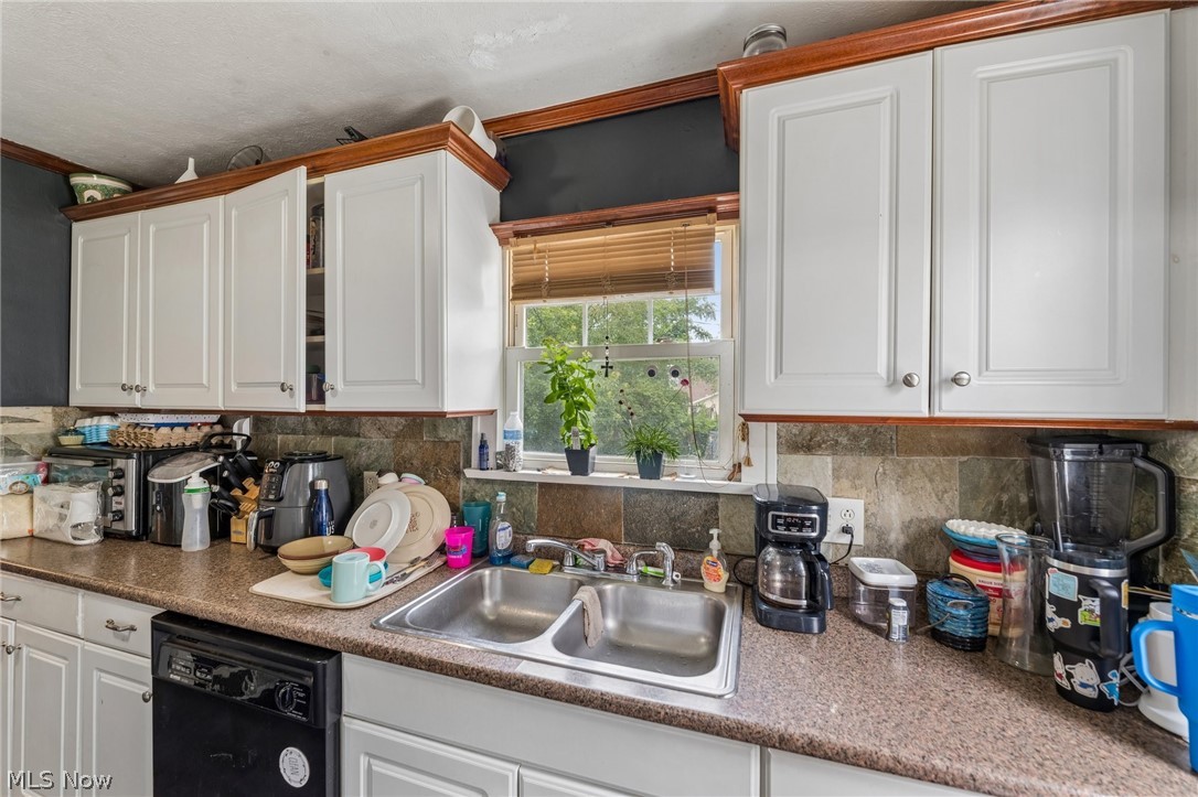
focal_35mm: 14
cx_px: 599
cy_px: 398
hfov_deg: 104.3
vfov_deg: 81.2
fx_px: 466
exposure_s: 1/10
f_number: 5.6
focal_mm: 14
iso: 200
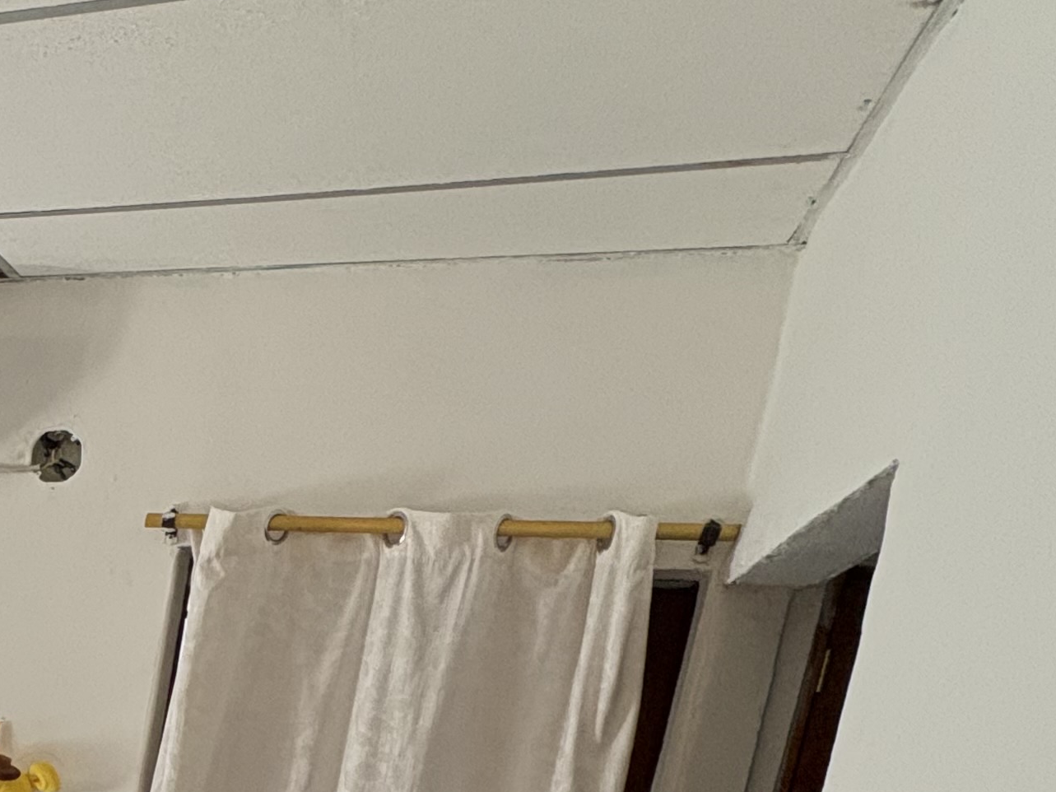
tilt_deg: -9.0
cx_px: -272
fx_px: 1342
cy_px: 929
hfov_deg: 33.2
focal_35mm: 44
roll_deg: -5.5
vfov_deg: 28.9
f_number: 2.2
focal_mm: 2.22
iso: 500
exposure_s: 1/60
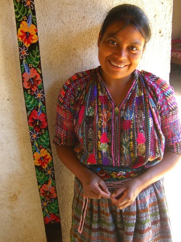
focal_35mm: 41
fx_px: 286
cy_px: 119
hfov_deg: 35.1
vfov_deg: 45.8
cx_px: 87
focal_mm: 7.9
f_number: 2.8
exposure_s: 1/80
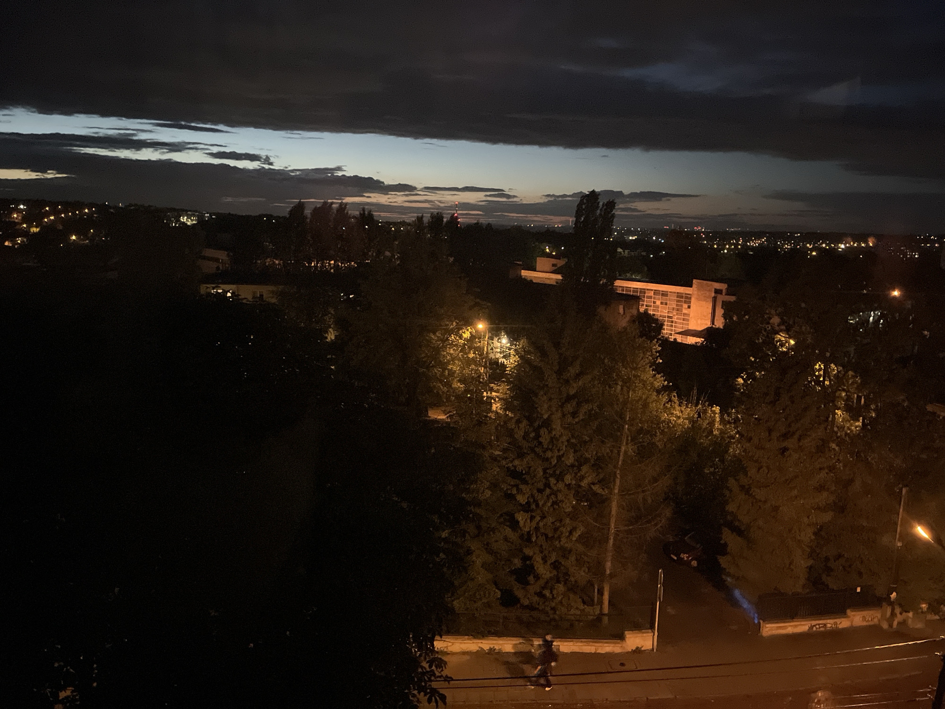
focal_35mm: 26
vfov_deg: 53.1
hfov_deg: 67.3
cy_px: 354
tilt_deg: -10.8
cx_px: 472
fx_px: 710
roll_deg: -1.1
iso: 8000
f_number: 1.6
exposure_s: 1/17
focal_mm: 5.1
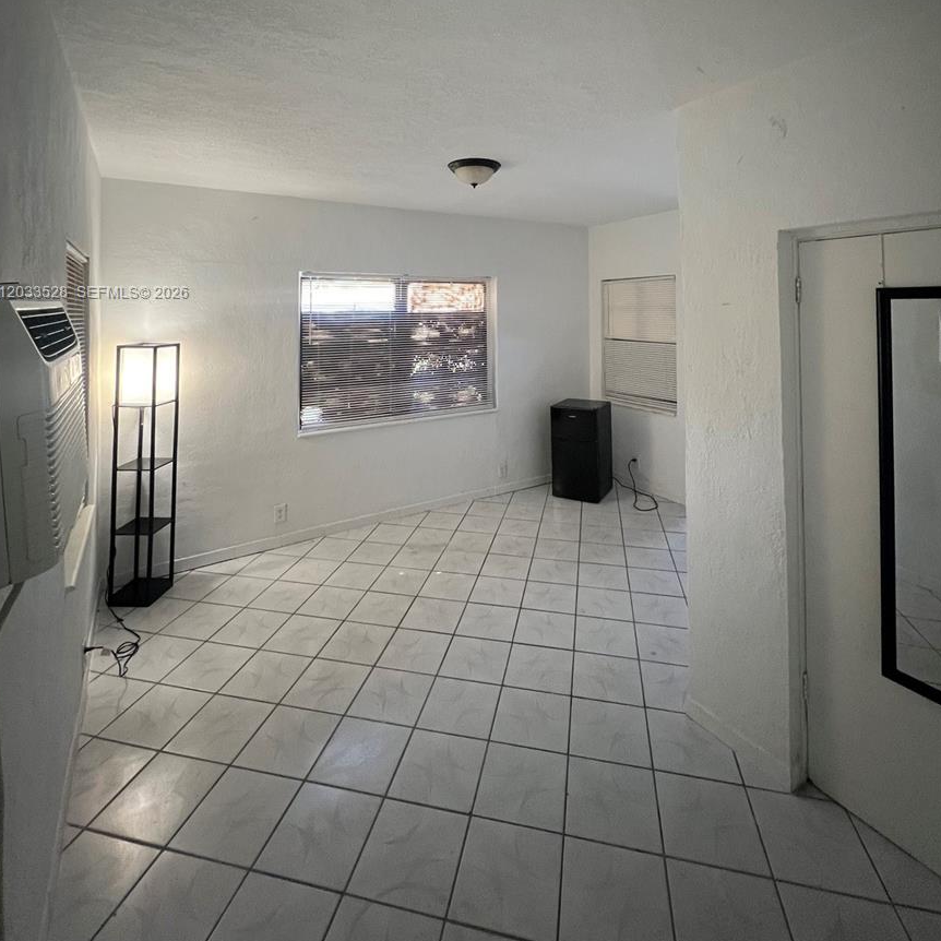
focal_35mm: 16
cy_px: 294
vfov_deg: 83.6
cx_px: 477
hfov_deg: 87.4
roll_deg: +0.9
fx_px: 492
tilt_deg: +1.7
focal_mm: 1.57
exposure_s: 1/60
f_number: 1.8
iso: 320
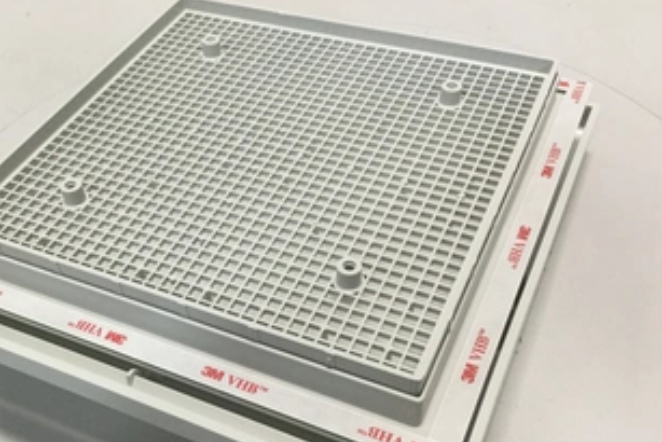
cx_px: 237
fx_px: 773
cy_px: 285
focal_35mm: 42
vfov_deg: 31.7
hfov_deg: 45.9
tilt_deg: -49.6
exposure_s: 1/30
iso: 40
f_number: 2.4
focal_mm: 3.3
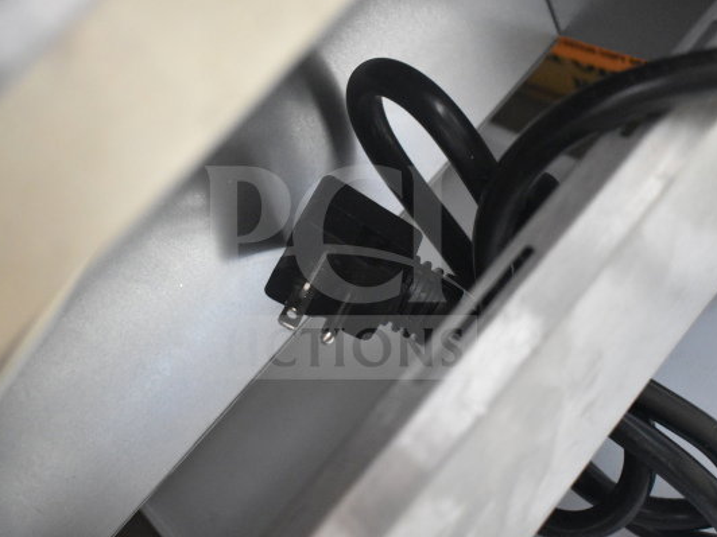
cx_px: 325
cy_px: 273
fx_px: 891
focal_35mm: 43
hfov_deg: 43.8
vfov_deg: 33.6
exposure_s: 1/50
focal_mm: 26
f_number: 4
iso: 6400
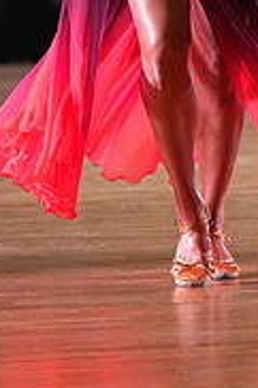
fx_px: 5256
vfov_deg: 4.2
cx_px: 329
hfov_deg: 2.8
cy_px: -171
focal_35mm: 488
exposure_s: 1/400
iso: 6400
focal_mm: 153
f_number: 4.5
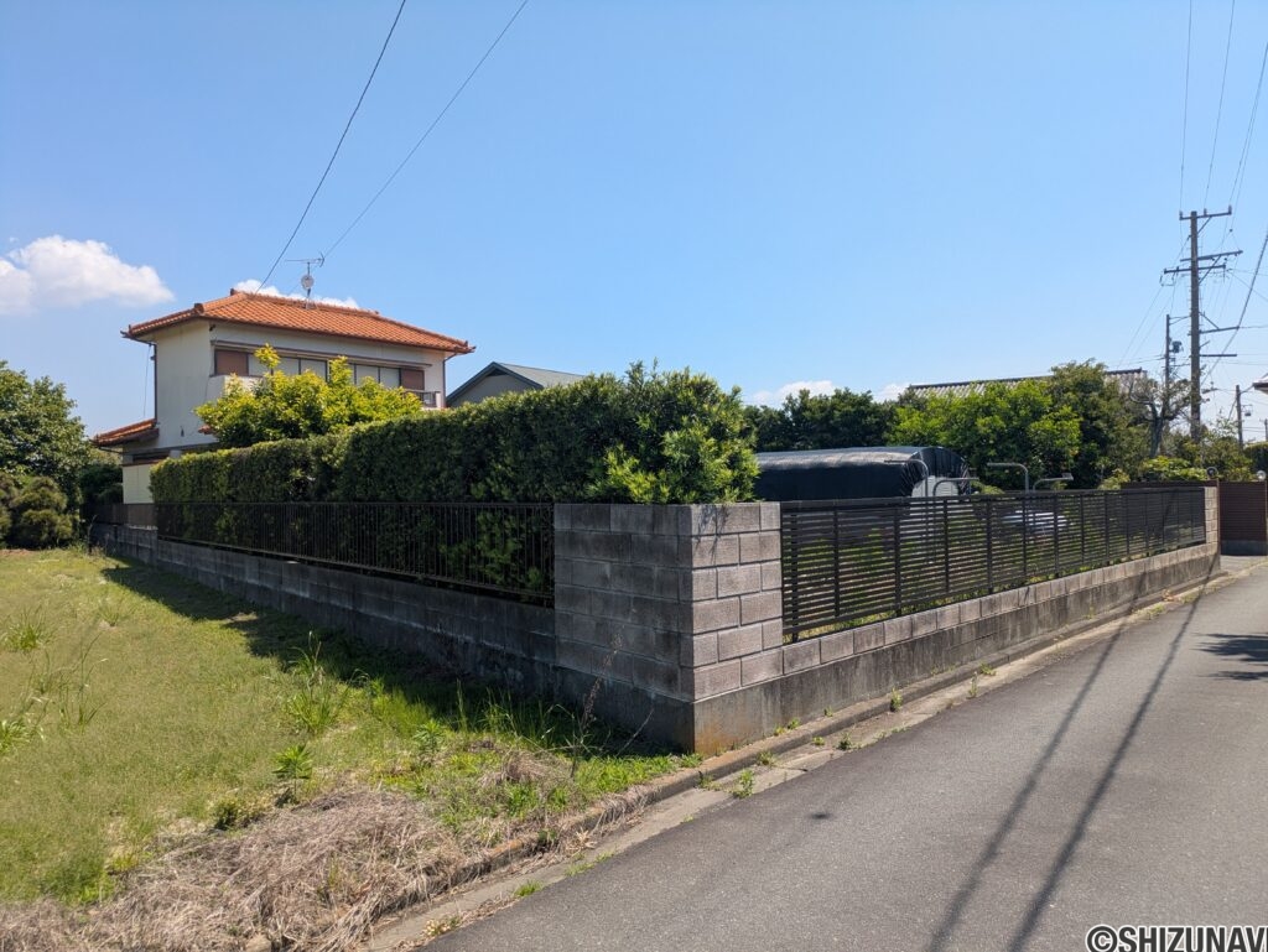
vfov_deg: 54.9
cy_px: 476
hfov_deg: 69.4
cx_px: 634
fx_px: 916
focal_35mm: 25
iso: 49
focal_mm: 5.43
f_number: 1.89
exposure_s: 1/1580
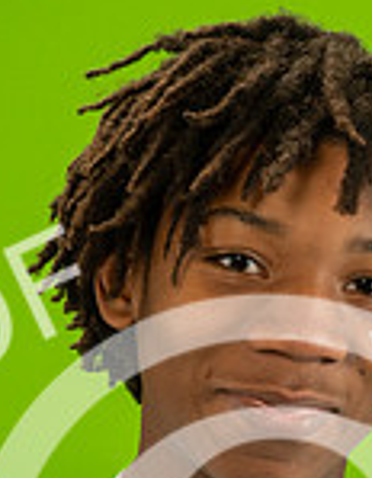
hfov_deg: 6.1
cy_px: 575
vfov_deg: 7.8
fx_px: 3471
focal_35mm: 248
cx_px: 243
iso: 800
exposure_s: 1/60
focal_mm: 53
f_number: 18
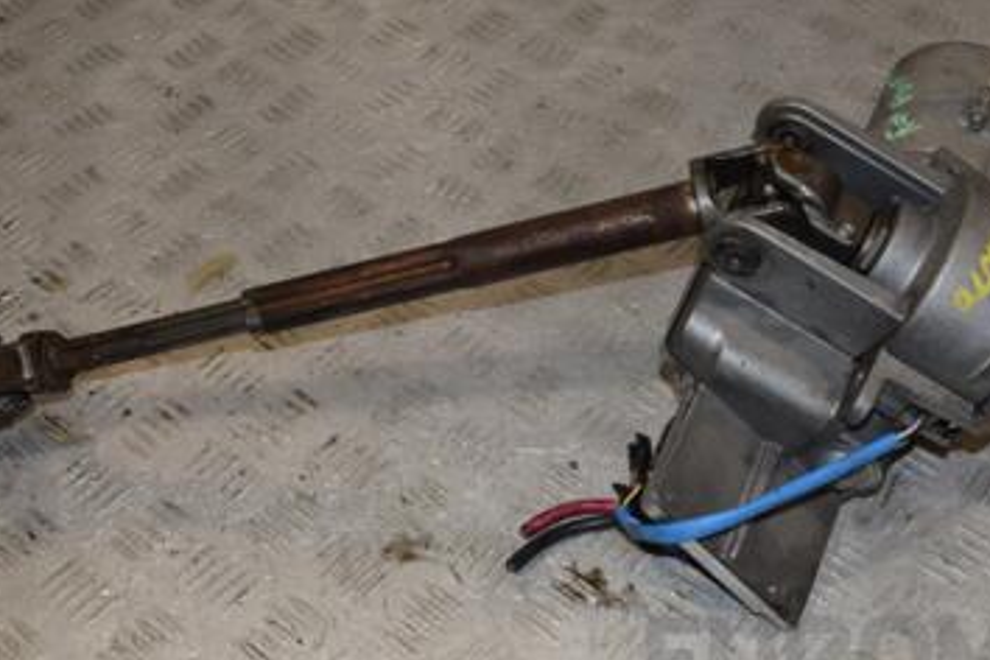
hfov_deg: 35.5
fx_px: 1540
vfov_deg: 24.2
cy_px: 285
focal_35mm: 56
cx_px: 593
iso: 800
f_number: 10
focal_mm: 22
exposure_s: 1/200
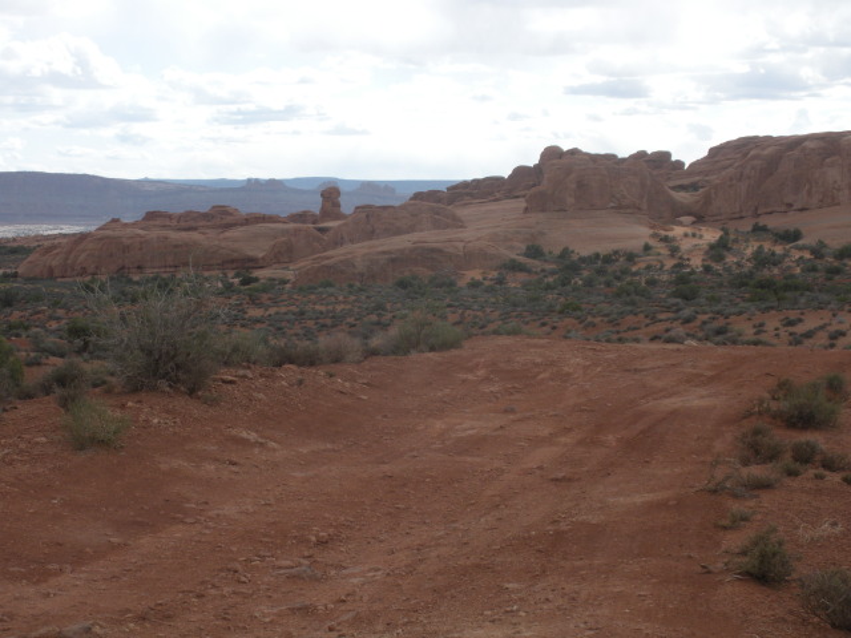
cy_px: 319
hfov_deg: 30.3
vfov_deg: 22.9
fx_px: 1573
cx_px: 426
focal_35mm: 64
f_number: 4.6
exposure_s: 1/338
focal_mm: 11.2
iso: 64
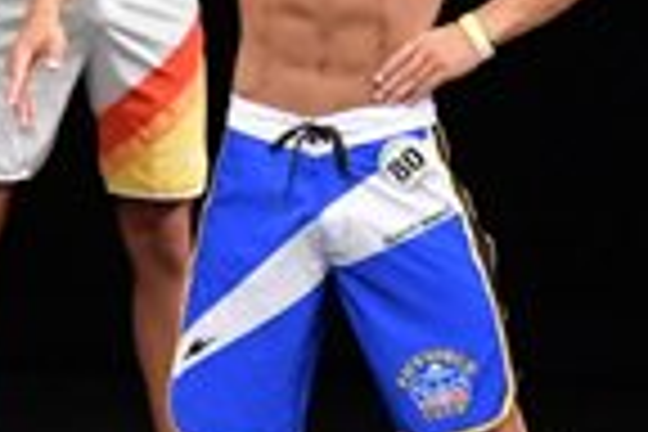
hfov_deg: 2.3
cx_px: 844
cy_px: 112
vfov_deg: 1.5
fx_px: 16253
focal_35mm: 903
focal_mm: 112
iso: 3200
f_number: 5.6
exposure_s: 1/400
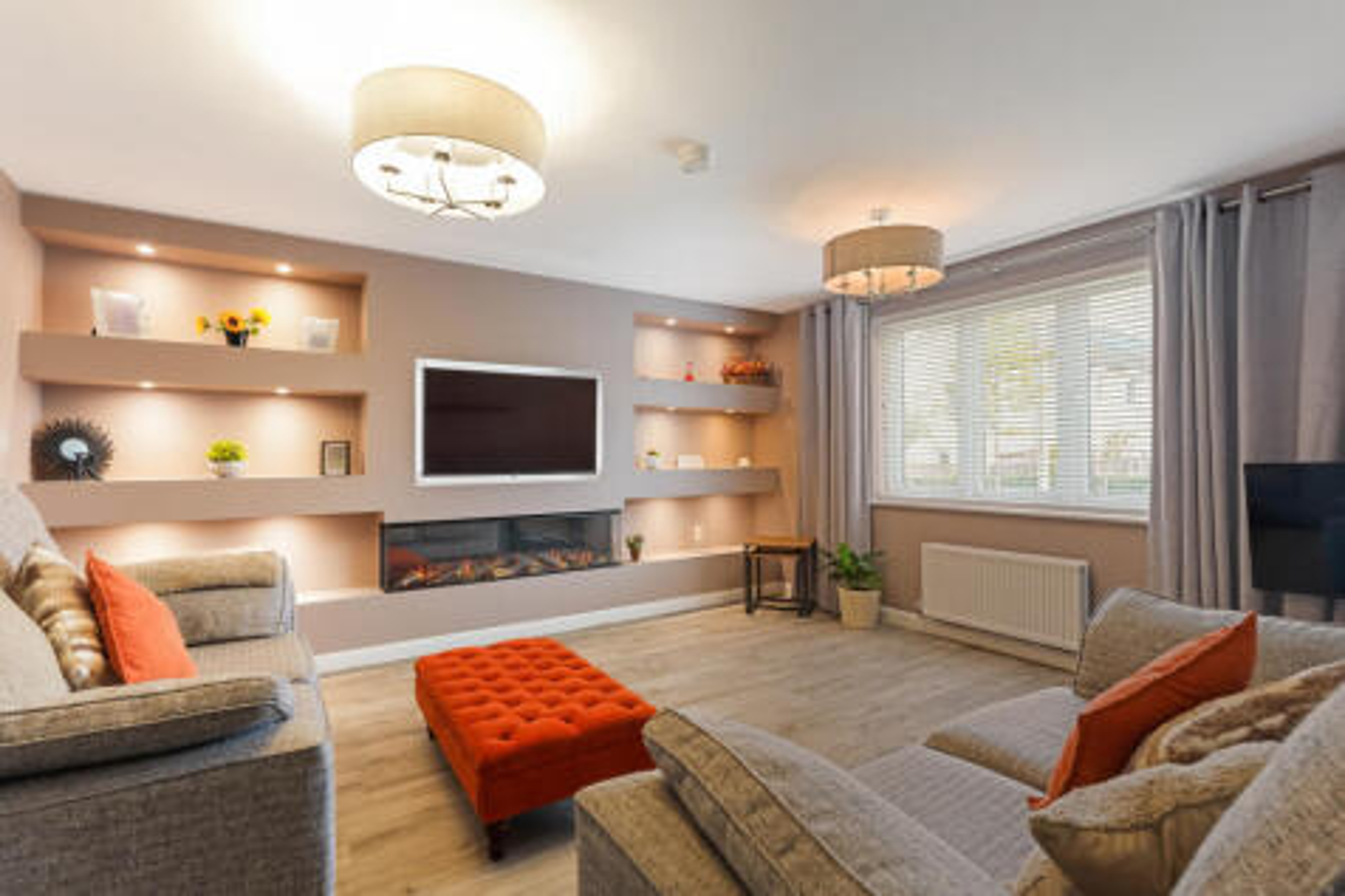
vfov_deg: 70.4
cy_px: 448
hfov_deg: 93.3
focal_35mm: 17
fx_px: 635
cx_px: 672
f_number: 8
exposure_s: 1/2.5
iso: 400
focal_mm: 17
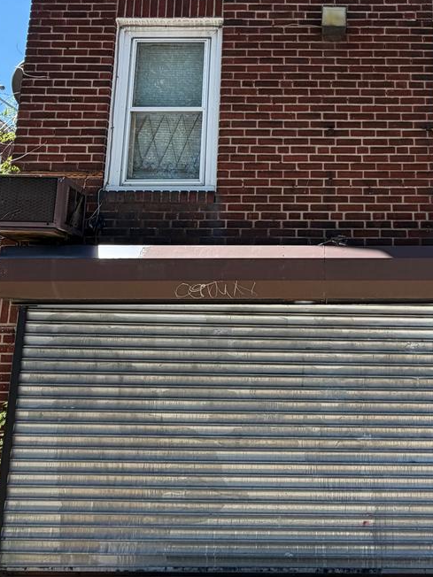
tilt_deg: +10.6
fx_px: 550
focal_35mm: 33
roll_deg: +1.2
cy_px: 256
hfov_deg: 41.6
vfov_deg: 55.2
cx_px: 327
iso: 40
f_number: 2.2
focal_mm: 2.22
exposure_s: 1/770
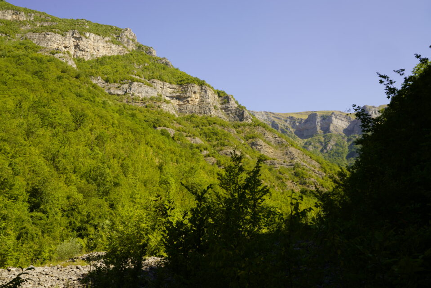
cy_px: 137
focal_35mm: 32
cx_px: 202
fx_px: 383
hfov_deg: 58.7
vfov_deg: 41.1
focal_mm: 30
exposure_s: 1/60
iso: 100
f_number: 11
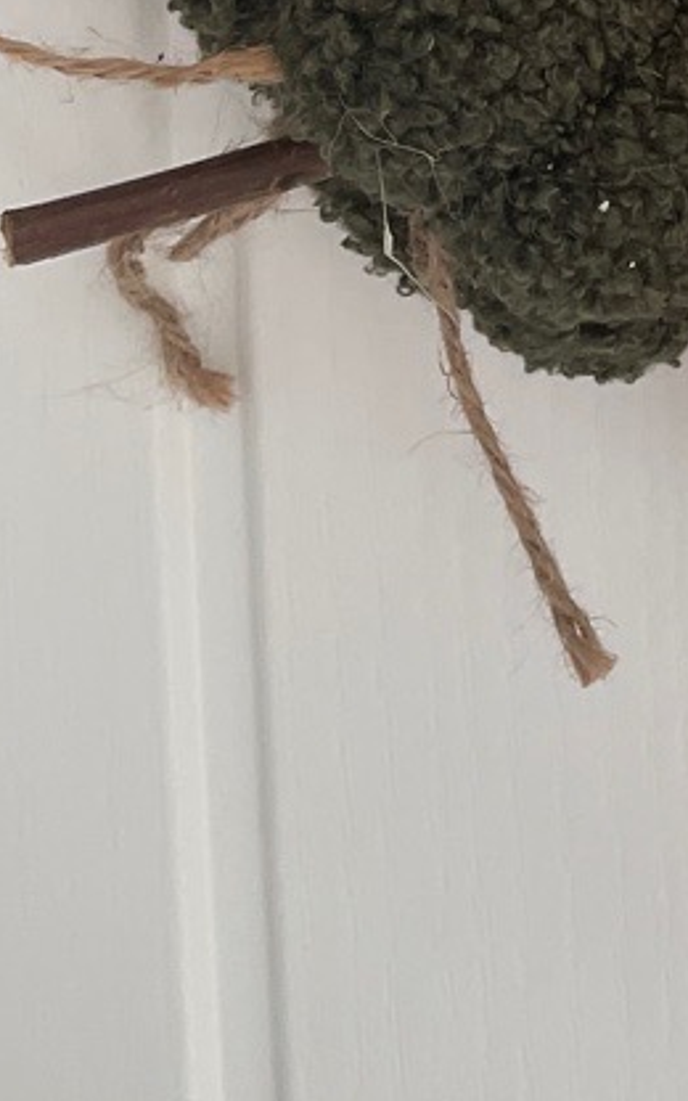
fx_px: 3180
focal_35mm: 106
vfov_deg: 17.8
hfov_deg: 10.9
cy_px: -482
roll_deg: +2.3
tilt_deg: -5.8
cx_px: 1522
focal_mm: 4.2
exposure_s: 1/121
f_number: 1.6
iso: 80
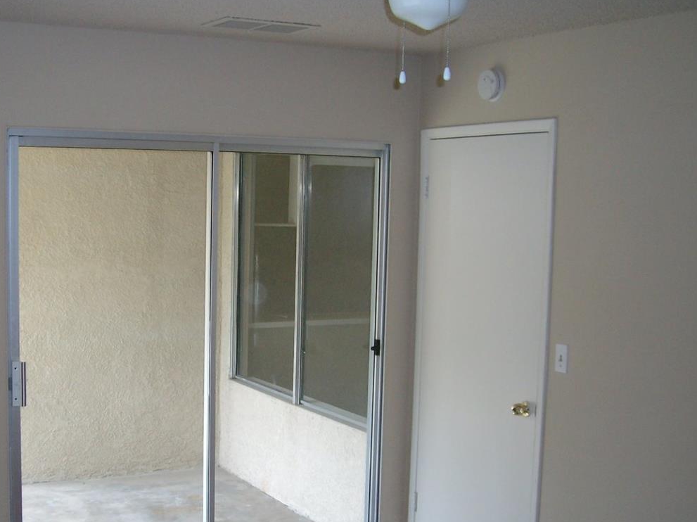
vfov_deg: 27.4
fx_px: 1067
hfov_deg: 35.9
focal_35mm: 53
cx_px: 247
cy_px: 336
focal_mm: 5.8
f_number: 2.8
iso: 80
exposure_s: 1/53.6
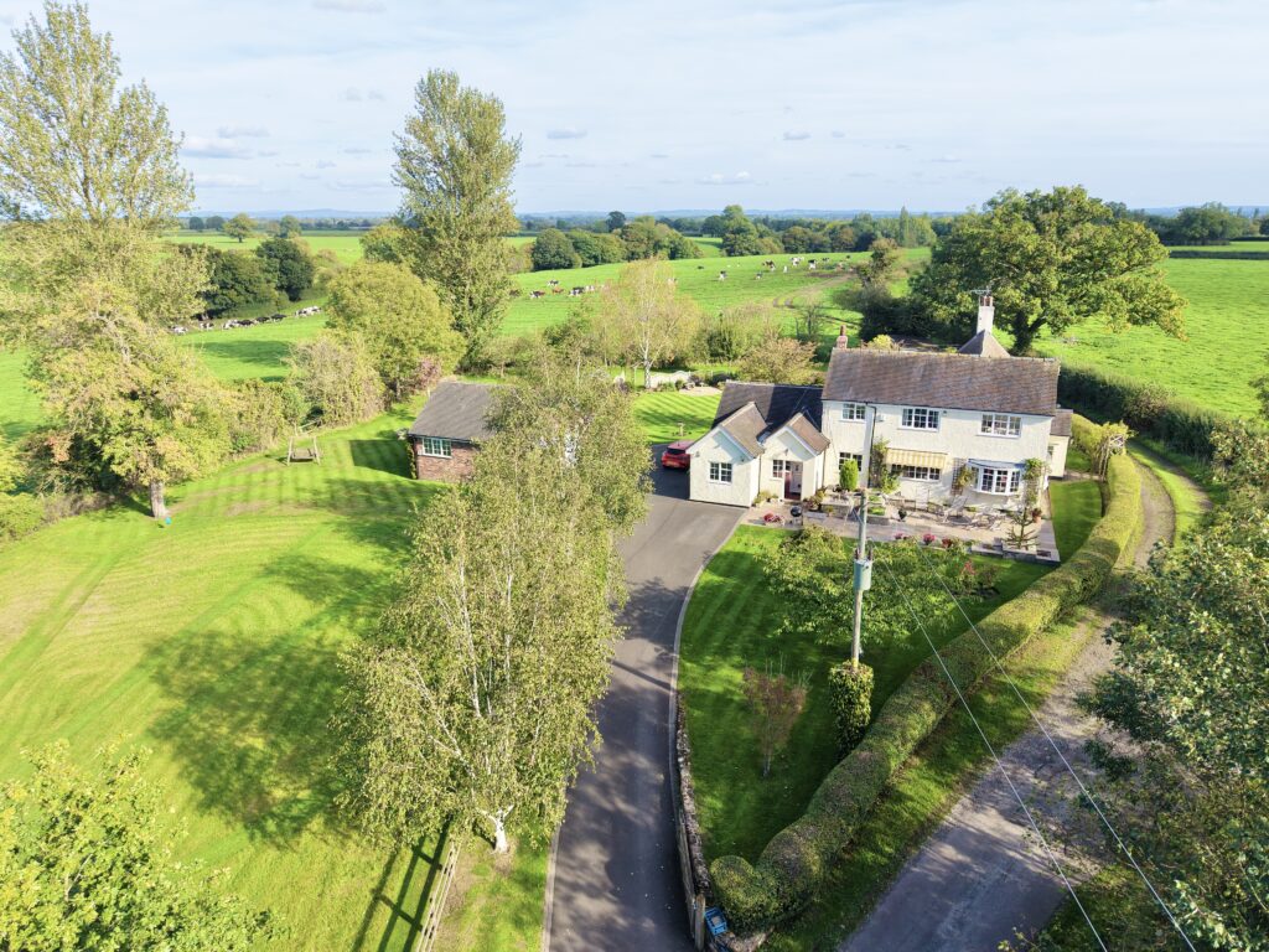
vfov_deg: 56.8
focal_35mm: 24
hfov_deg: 71.6
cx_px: 634
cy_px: 476
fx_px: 880
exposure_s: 1/3200
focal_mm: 8.67
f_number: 1.8
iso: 320
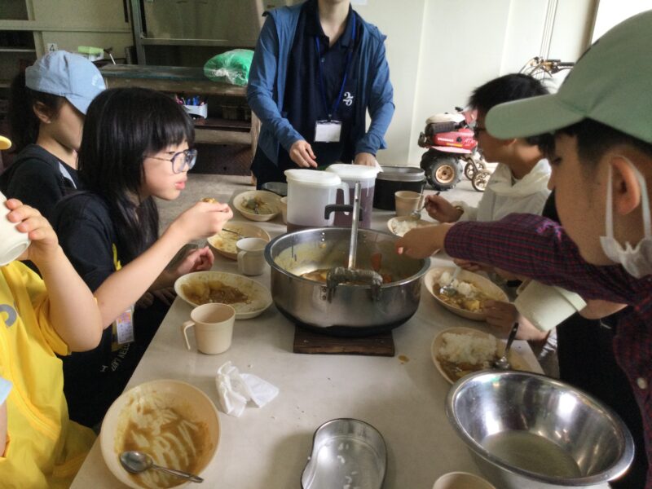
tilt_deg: -19.7
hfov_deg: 58.4
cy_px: 244
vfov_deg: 45.4
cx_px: 326
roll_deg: -2.1
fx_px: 584
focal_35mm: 31
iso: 32
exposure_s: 1/30
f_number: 2.4
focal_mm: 3.3
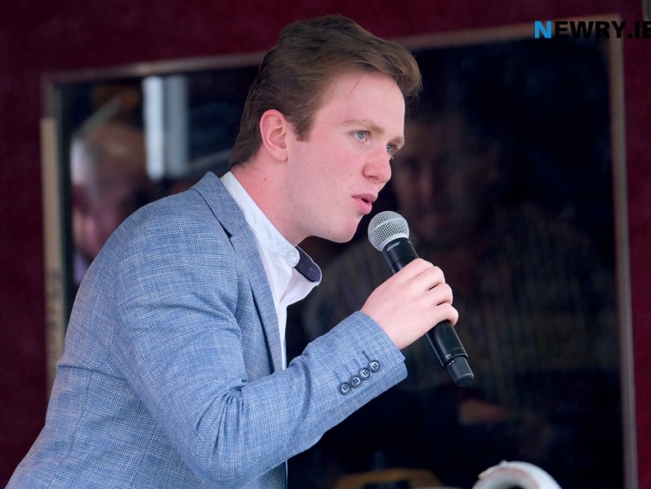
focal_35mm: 228
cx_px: 315
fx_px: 4288
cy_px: 244
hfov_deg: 8.7
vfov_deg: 6.5
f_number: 2.8
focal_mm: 140
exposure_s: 1/250
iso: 1000
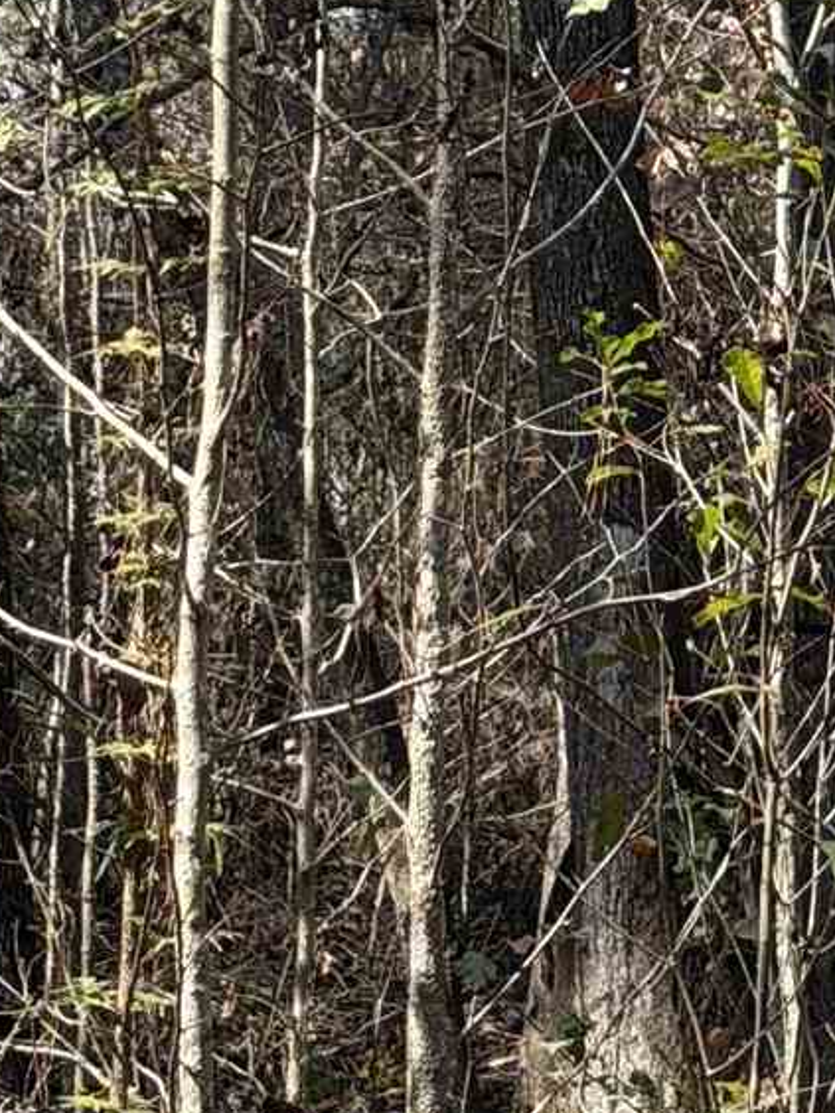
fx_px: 6304
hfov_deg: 7.5
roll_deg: -0.1
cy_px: -28
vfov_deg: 10.0
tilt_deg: +11.9
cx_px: 855
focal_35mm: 196
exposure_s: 1/1575
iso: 64
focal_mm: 6.76
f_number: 1.78
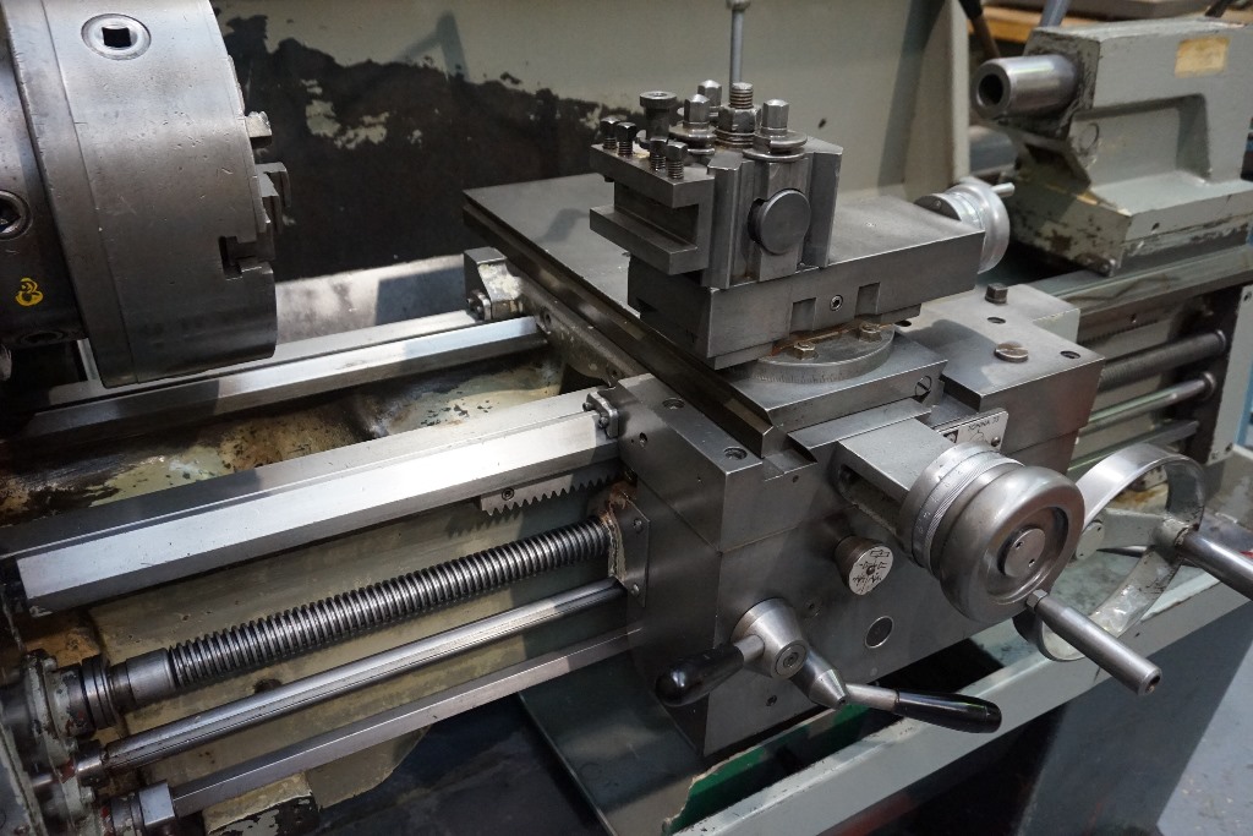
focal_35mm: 27
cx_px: 626
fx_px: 940
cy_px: 418
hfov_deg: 67.4
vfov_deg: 47.9
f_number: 4
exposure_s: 1/80
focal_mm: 18
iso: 3200
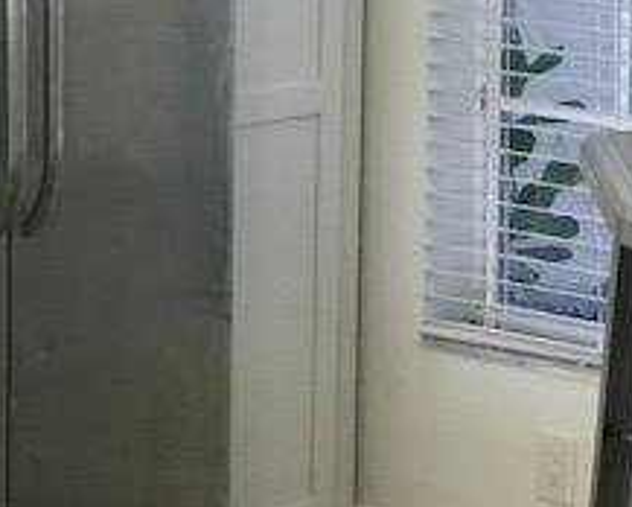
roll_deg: -1.6
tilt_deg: -9.0
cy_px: 20
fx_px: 3070
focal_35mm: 164
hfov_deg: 11.7
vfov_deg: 9.4
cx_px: 577
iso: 80
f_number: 2.8
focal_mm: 6.6
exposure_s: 1/60
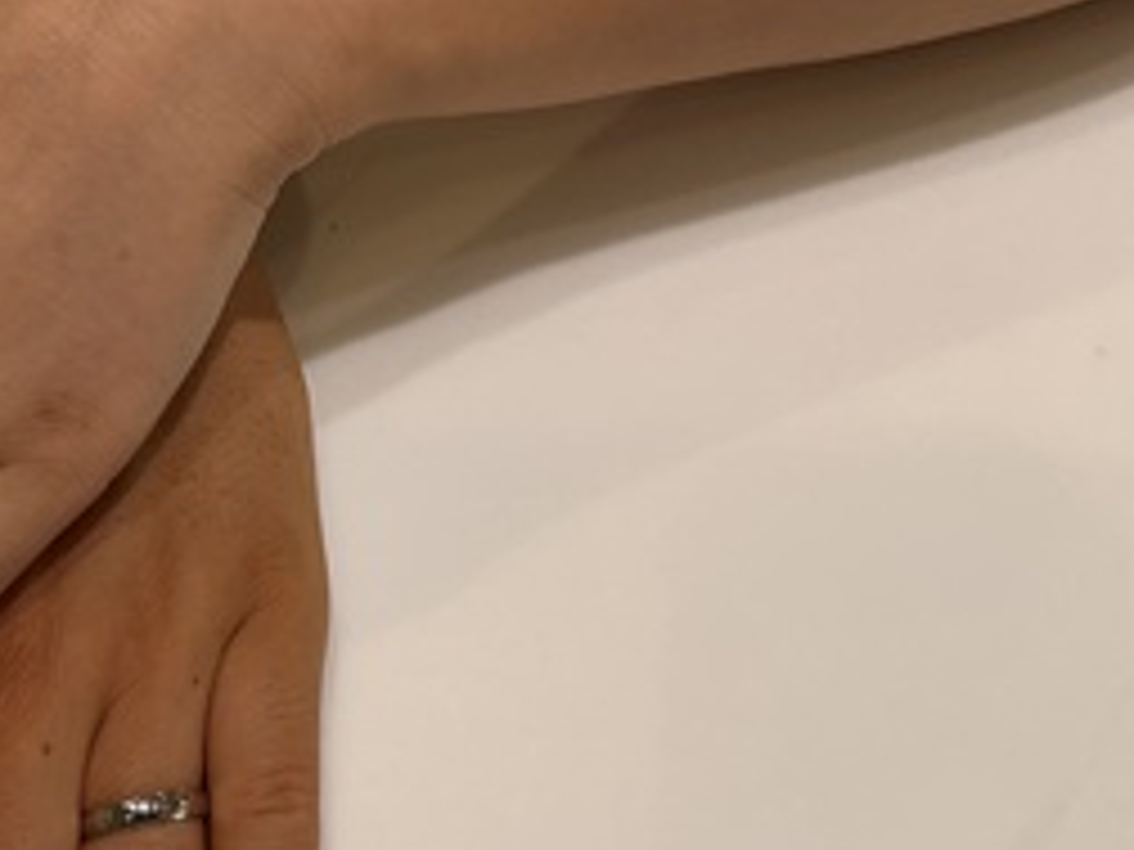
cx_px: 86
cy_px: 580
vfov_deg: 21.2
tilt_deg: -63.8
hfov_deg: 27.1
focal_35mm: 69
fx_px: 2260
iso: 25
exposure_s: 1/259
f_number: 1.8
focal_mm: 3
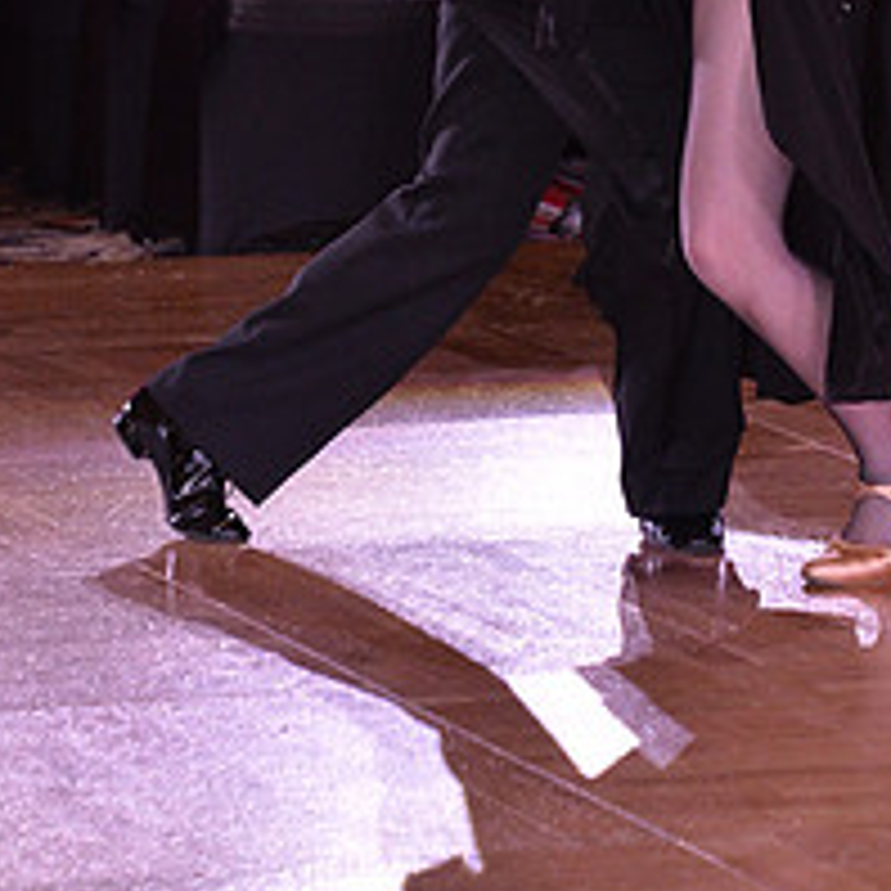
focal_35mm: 361
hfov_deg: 4.9
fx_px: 10513
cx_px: 628
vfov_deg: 4.8
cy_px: -256
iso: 2000
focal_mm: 145
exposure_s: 1/250
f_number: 7.1
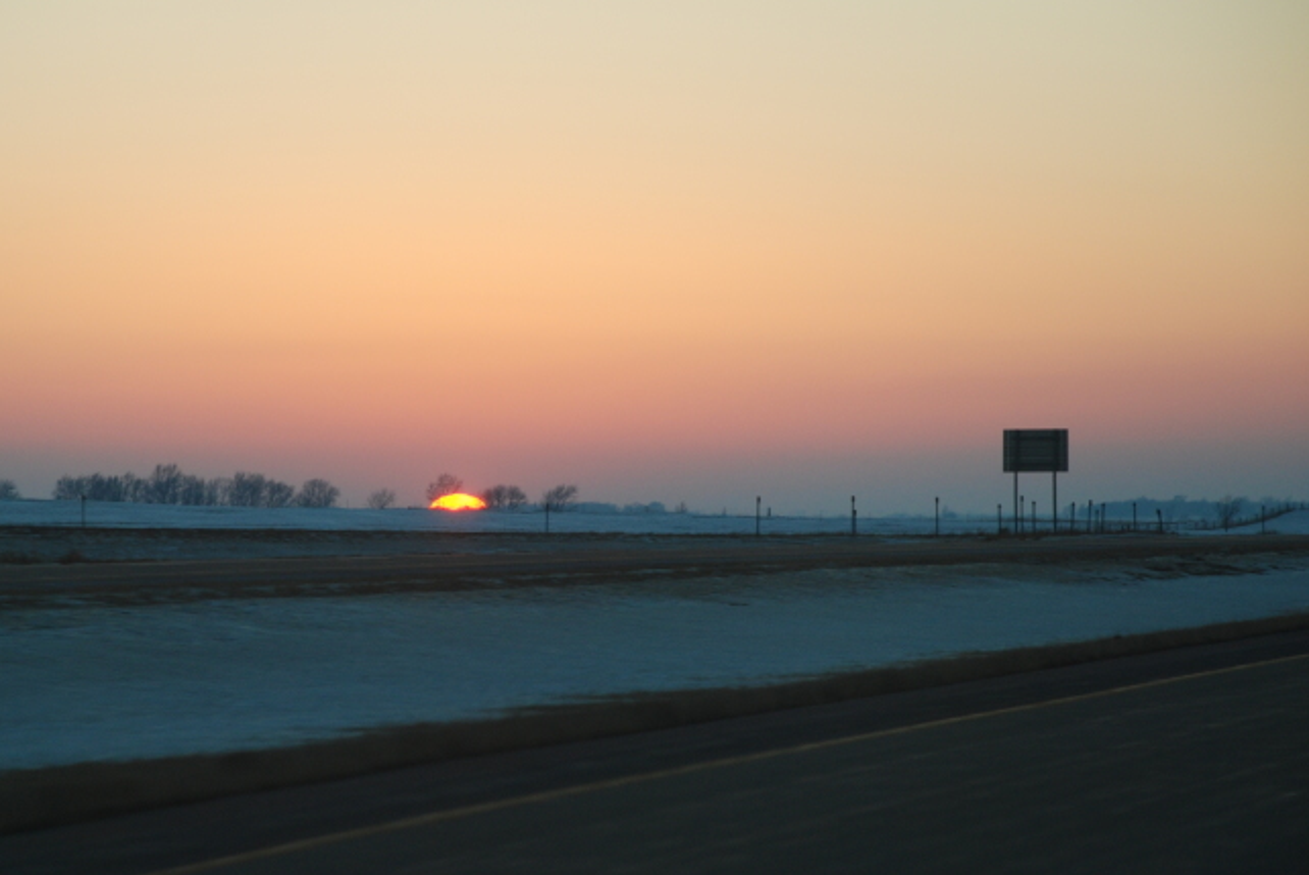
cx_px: 514
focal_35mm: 187
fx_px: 6804
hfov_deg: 11.0
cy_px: 482
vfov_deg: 7.4
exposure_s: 1/125
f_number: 5.6
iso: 320
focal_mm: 100
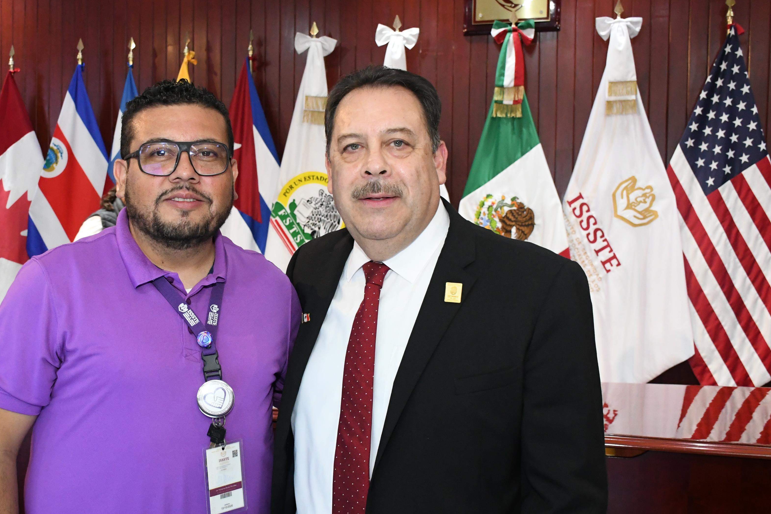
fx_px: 964
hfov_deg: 43.1
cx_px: 265
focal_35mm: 45
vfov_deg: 29.8
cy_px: 284
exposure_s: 1/100
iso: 4000
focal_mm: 23
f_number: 5
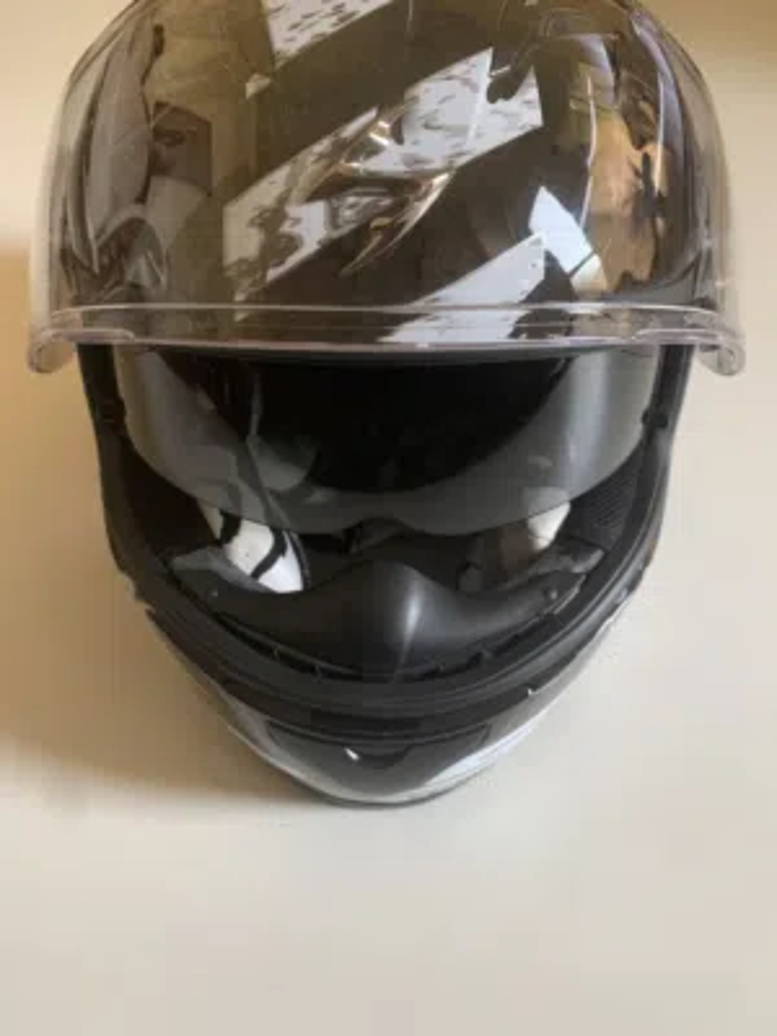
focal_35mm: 26
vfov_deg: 67.3
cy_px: 518
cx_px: 388
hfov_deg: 53.1
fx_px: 778
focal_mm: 4.25
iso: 160
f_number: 1.8
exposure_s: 1/60
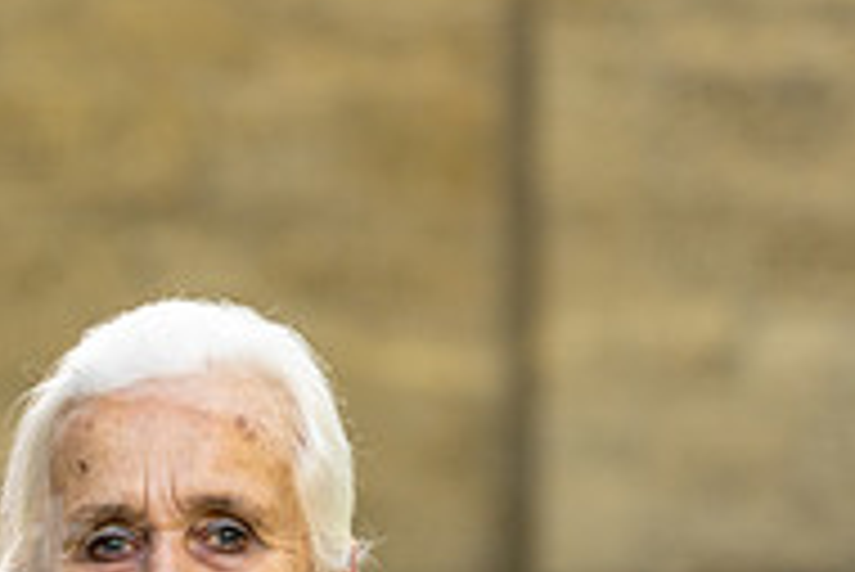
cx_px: -180
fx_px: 9055
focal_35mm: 381
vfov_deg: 3.6
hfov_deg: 5.4
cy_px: 853
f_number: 2.8
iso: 500
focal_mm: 125
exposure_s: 1/640
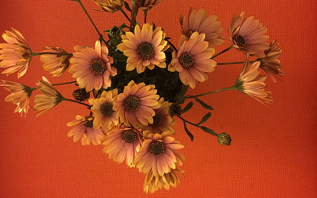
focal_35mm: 32
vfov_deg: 39.3
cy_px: 79
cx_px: 154
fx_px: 276
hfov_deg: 59.6
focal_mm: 4.15
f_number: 2.2
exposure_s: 1/4
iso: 200
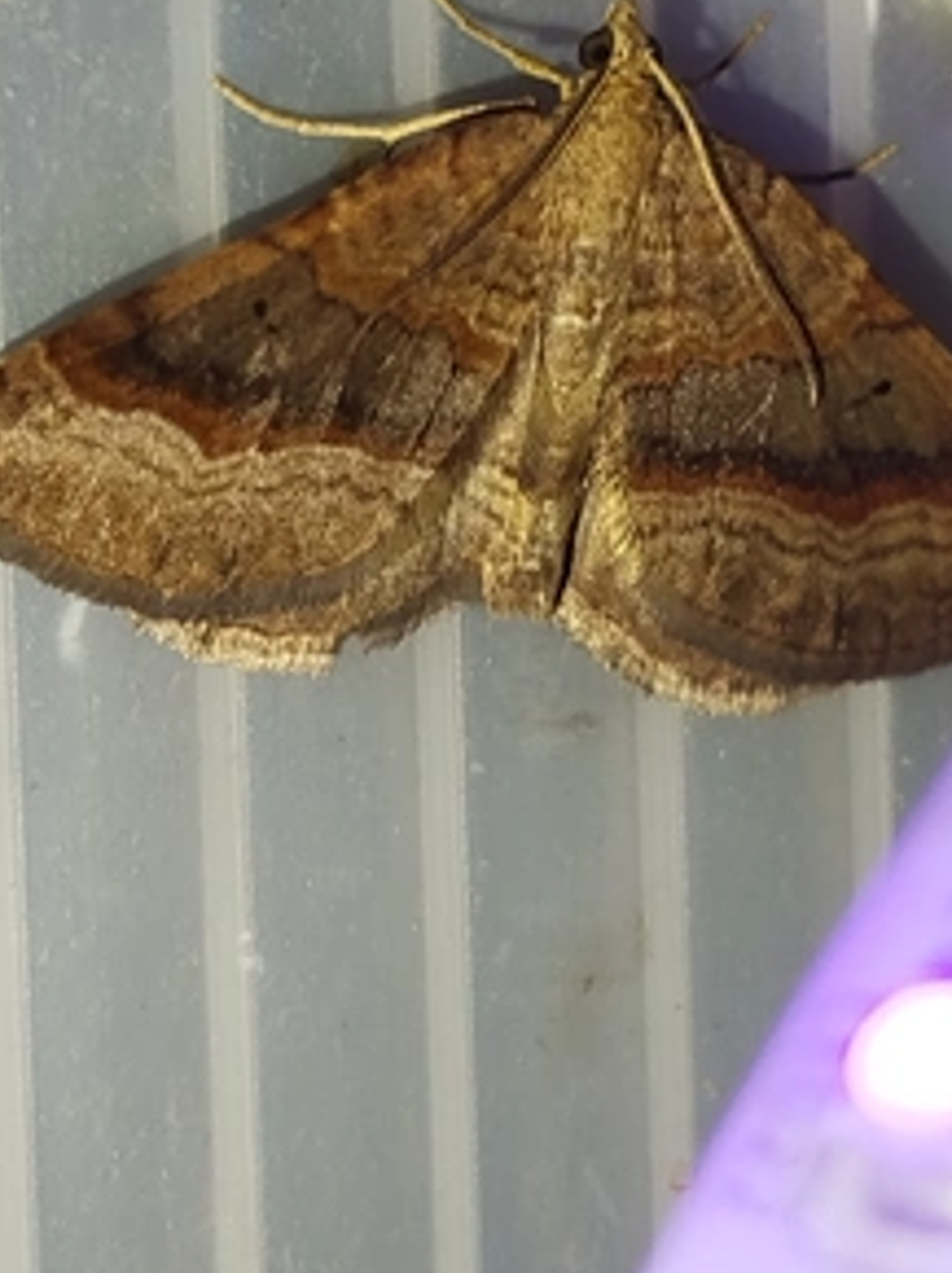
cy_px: 426
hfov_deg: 13.9
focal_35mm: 106
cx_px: 483
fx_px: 3893
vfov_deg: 18.5
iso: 64
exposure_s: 1/50
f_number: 1.7
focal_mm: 5.31
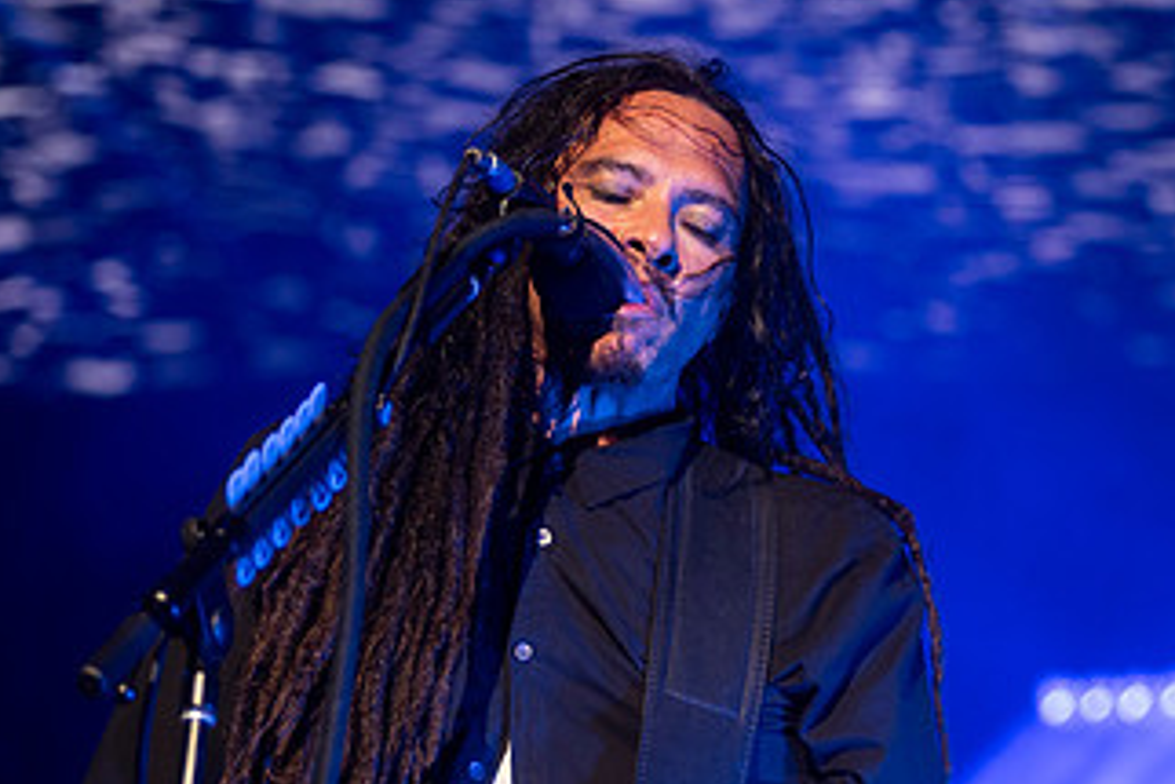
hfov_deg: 11.4
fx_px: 5877
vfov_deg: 7.6
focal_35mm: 180
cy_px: 505
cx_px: 752
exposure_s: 1/500
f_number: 3.2
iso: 1000
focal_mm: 100
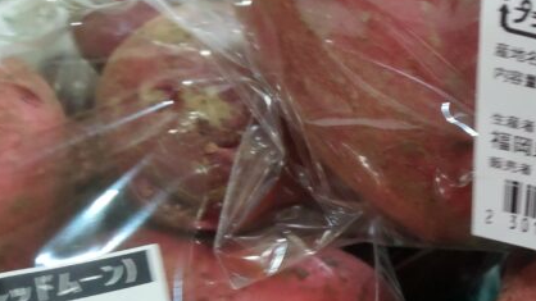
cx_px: 609
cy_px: 257
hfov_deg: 30.6
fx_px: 853
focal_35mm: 60
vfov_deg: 19.7
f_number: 2
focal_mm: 3.43
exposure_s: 1/33
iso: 202
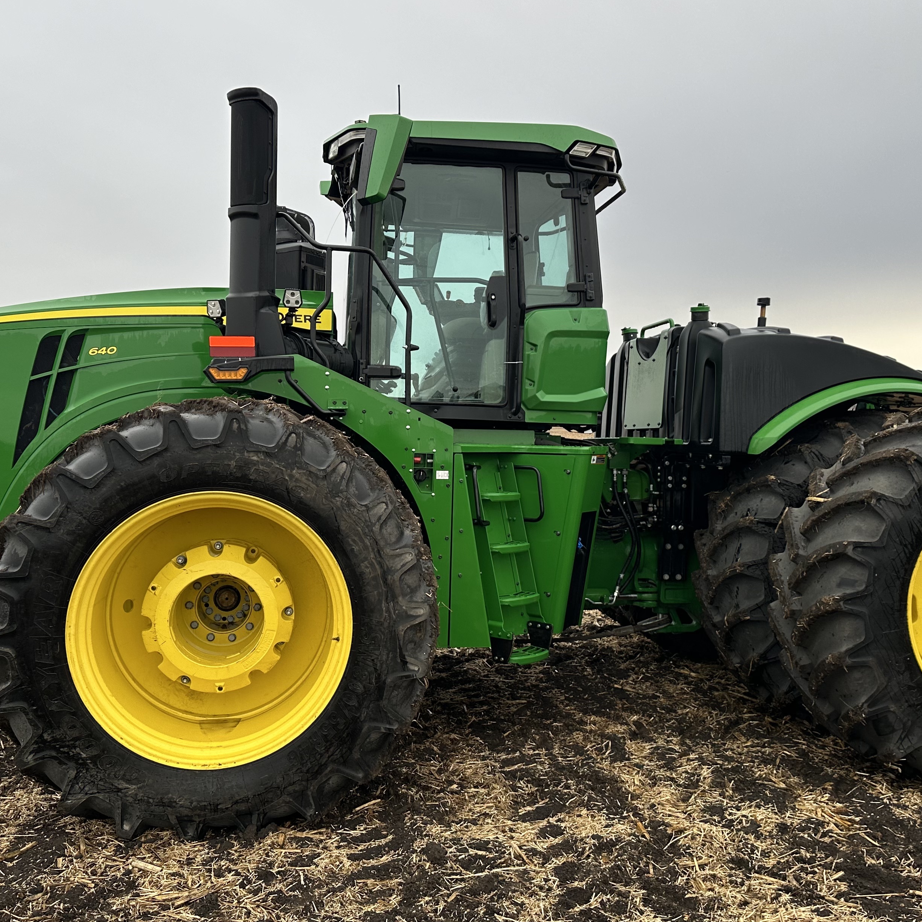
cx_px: 458
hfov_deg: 47.2
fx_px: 1055
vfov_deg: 47.2
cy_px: 462
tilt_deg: -1.8
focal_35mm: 35
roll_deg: +0.1
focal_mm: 6.86
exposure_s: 1/223
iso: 64
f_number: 1.78
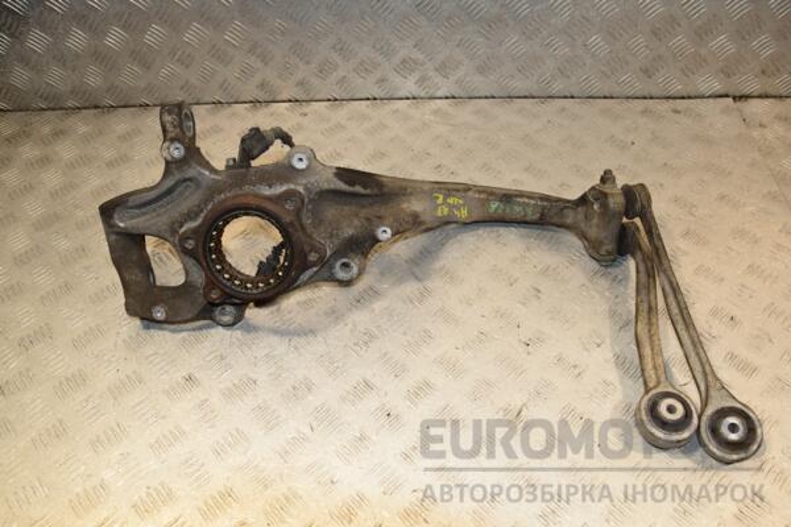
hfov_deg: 67.4
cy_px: 264
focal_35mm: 27
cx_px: 396
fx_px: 593
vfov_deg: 47.9
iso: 800
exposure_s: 1/200
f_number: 8
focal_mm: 18
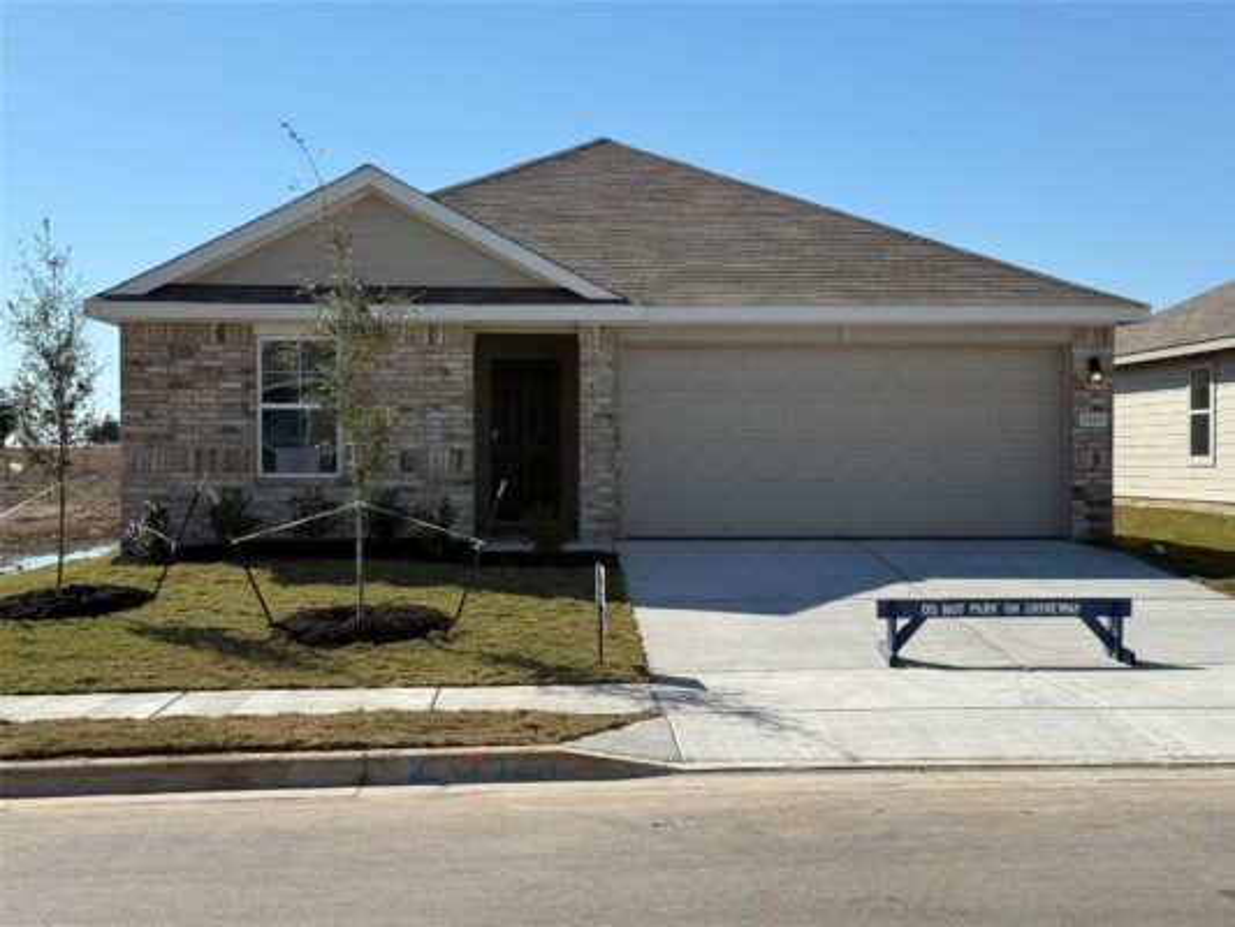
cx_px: 618
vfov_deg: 30.3
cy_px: 464
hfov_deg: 39.6
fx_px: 1713
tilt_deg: -0.1
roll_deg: +0.1
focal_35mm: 48
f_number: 1.78
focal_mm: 6.76
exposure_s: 1/5587
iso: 64
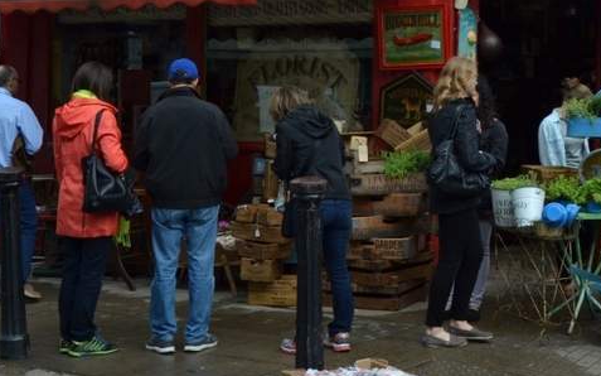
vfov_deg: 17.8
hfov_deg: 28.0
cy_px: 21
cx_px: 479
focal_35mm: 72
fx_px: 1179
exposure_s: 1/640
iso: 400
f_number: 7.1
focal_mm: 22
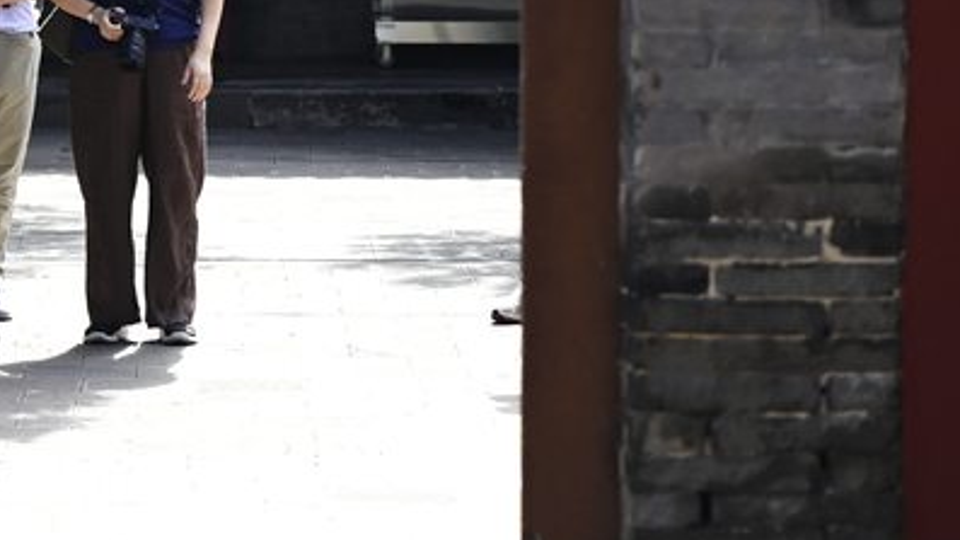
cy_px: -318
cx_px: 12
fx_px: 5649
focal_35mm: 222
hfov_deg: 9.6
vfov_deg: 5.4
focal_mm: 70
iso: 200
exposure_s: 1/1000
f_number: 2.8
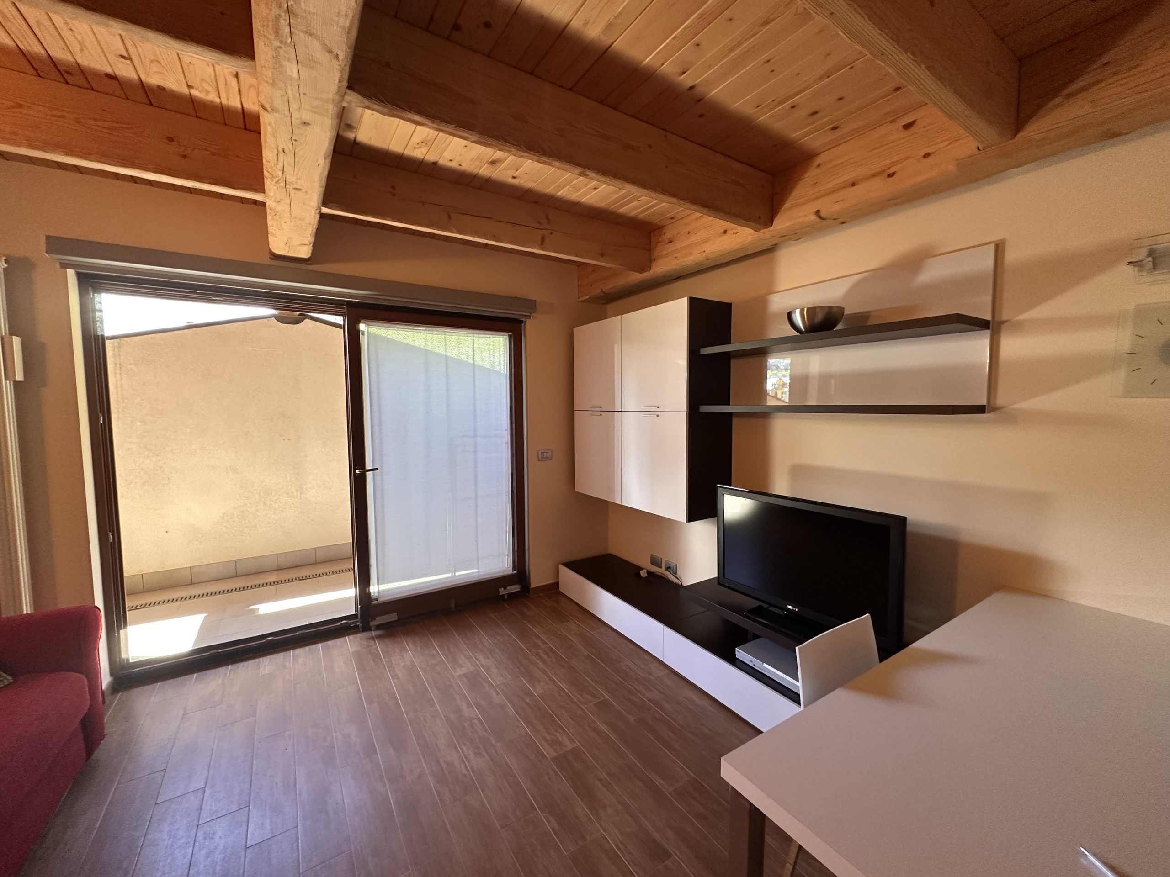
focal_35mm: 14
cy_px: 438
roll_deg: +0.4
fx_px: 473
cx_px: 585
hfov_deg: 102.1
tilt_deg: -4.1
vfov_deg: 85.7
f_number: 2.2
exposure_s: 1/100
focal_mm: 2.22
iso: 250
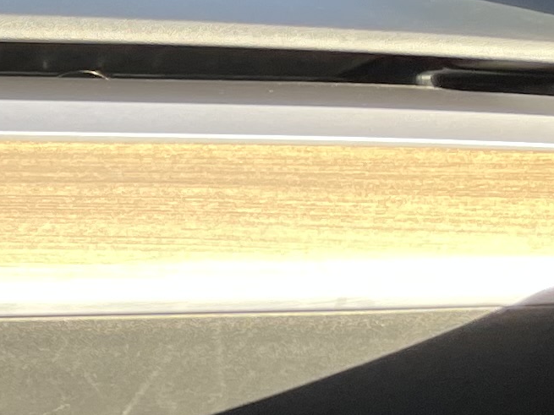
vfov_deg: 9.1
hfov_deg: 10.1
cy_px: 527
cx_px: -931
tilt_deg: -27.1
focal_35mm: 160
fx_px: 2560
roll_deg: -0.8
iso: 40
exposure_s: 1/122
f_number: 1.6
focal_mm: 5.1
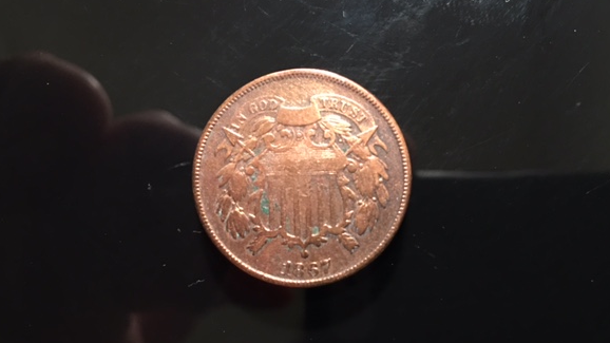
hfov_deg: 56.6
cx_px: 328
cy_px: 172
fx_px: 566
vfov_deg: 33.7
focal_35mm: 35
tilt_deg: -83.1
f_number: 2.2
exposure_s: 1/8
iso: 100
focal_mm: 4.15
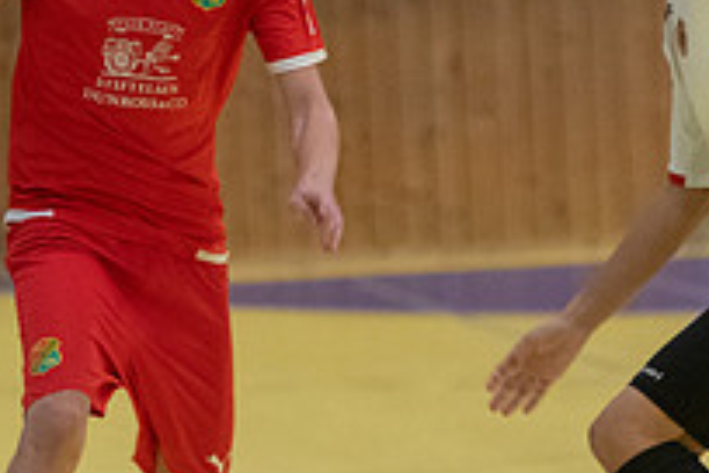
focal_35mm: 640
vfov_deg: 2.1
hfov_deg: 3.2
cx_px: 129
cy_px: 266
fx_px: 12603
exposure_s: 1/640
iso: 4000
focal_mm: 150
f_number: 3.2
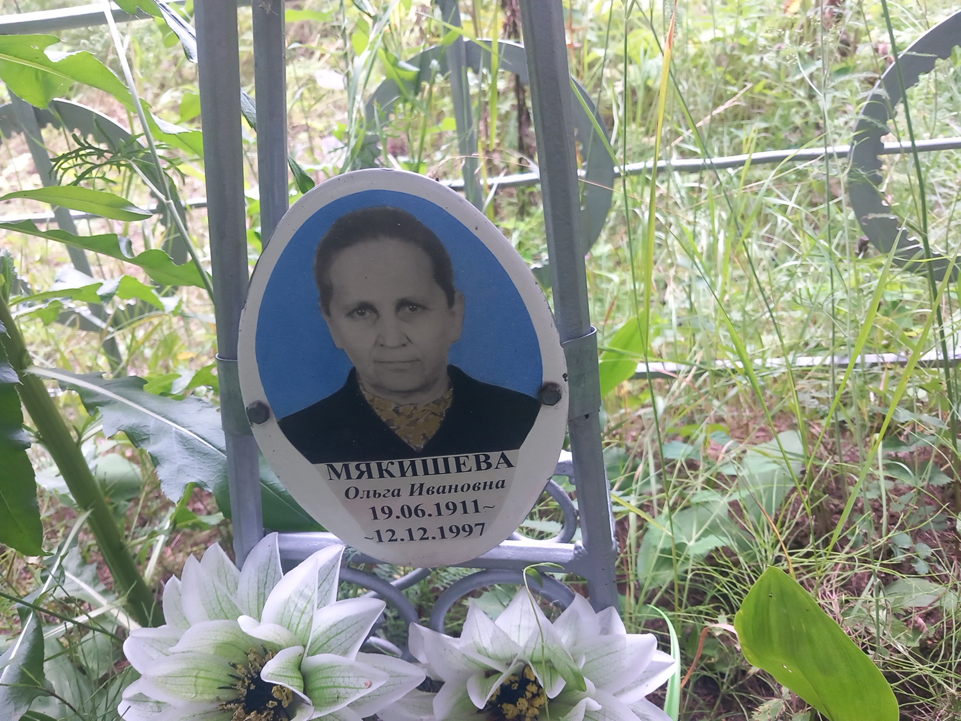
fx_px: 750
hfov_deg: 65.3
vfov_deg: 51.4
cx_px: 480
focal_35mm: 27
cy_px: 360
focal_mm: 4
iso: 87
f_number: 1.8
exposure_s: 1/101
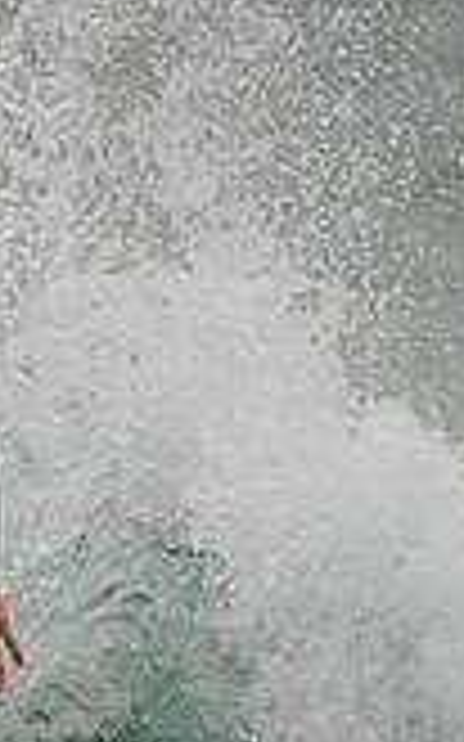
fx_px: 36289
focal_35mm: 1792
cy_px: 722
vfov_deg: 1.2
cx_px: -622
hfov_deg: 0.7
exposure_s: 1/2000
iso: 220
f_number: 5.6
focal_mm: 500
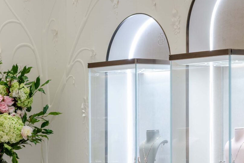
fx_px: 969
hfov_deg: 14.2
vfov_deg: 9.5
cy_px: 168
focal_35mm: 143
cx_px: 19
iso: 64
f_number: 6.3
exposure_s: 1/20
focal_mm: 45
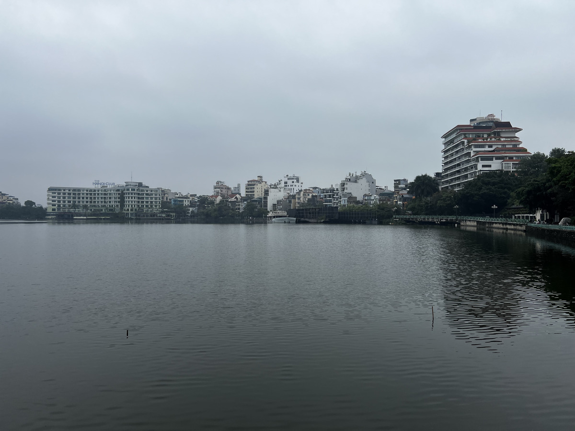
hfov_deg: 67.3
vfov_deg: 53.1
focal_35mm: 26
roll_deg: -0.2
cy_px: 216
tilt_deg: +0.2
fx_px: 432
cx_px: 288
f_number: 1.5
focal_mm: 5.7
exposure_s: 1/1553
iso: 50
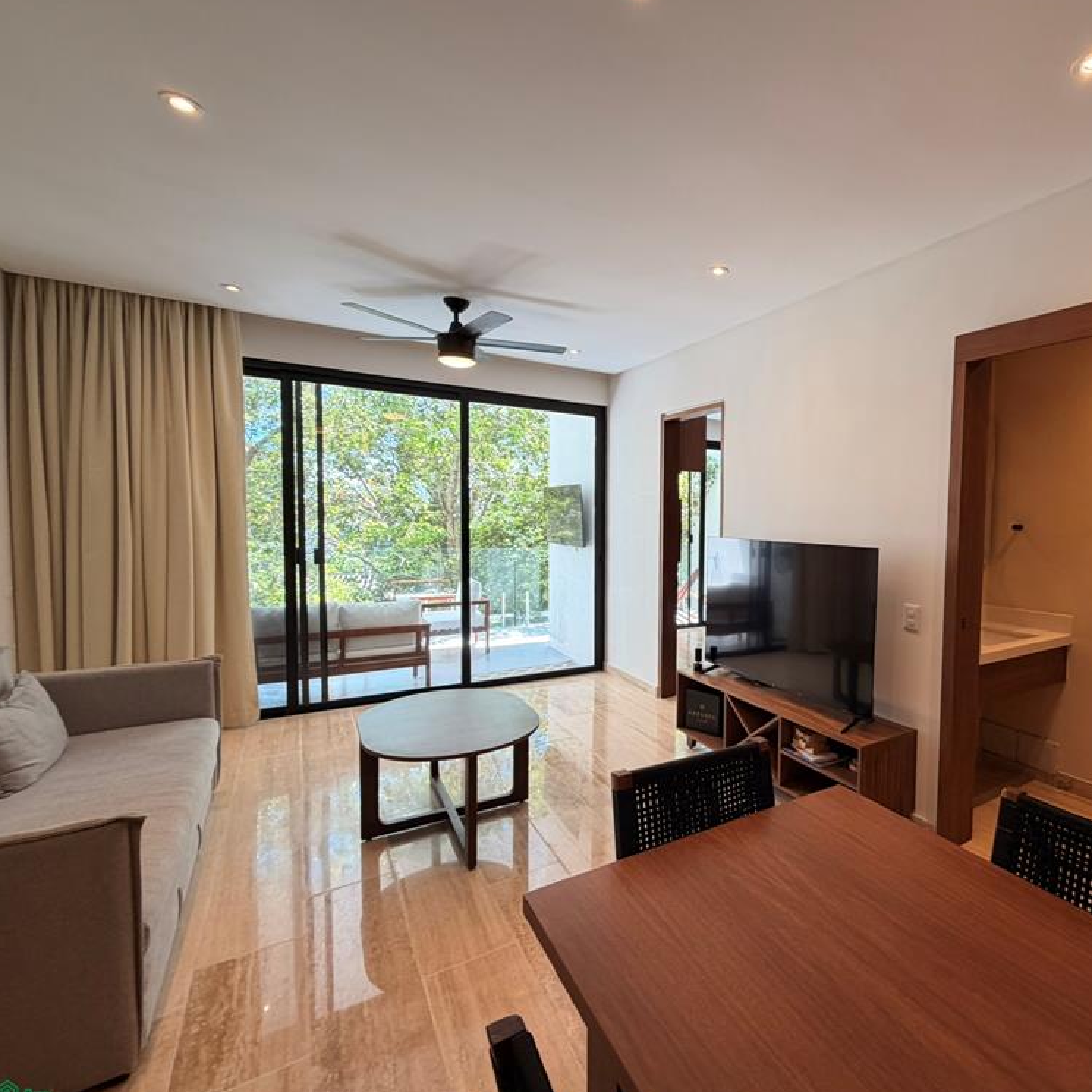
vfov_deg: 84.0
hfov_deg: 80.9
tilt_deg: -3.3
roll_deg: -0.8
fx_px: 607
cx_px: 737
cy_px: 550
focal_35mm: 17
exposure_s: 1/120
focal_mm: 2.22
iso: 125
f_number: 2.2
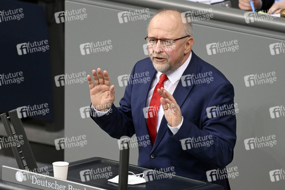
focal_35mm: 390
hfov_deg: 5.3
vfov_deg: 3.5
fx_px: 3085
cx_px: 142
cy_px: 95
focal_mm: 390
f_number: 5.6
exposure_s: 1/250
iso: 6400
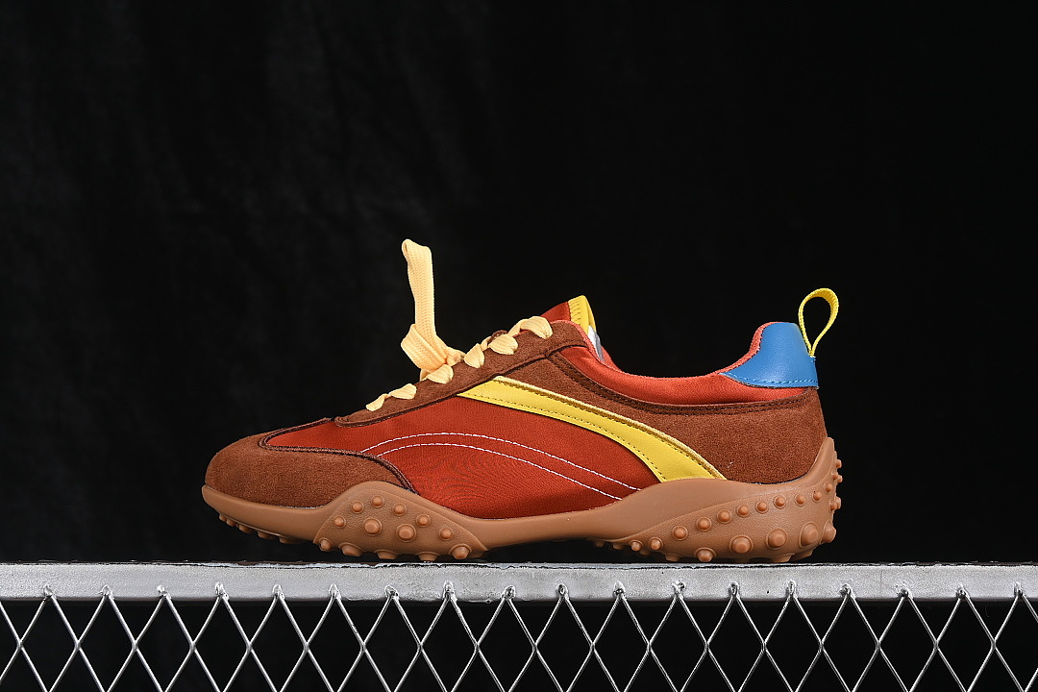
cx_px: 519
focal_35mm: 75
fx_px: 2162
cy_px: 346
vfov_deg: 18.2
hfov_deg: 27.0
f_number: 7.1
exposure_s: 1/80
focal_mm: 50
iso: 160
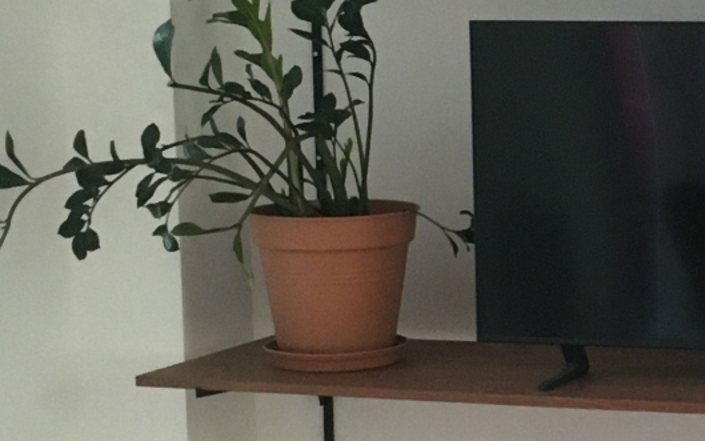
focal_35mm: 124
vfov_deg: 10.6
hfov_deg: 15.7
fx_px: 2383
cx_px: 998
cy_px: 174
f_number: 2.2
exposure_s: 1/33
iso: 160
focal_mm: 4.15
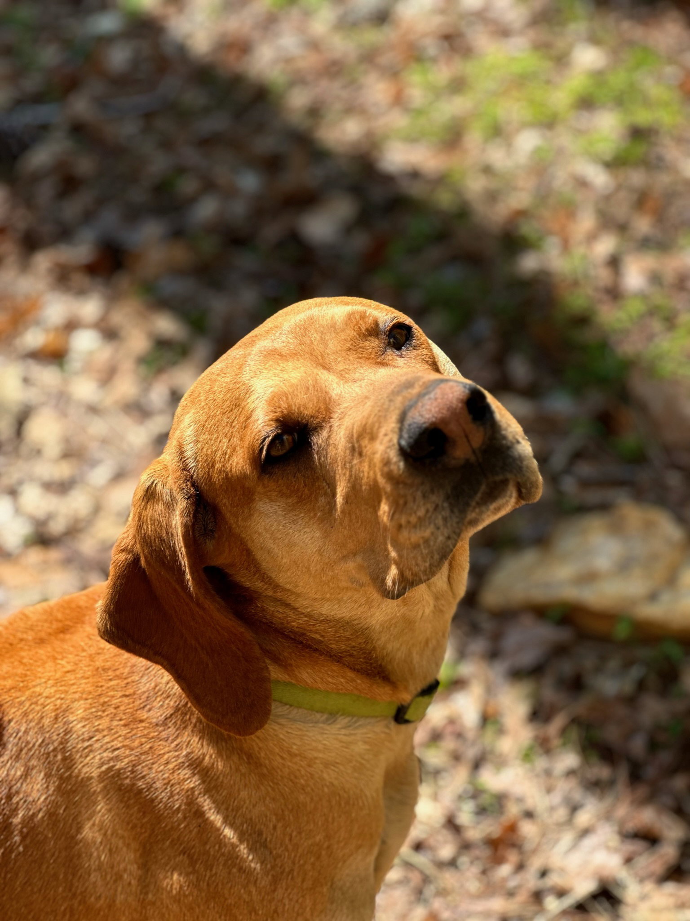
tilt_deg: -37.3
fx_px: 2047
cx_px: 345
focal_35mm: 77
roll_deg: +0.7
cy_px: 460
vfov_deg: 25.3
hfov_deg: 19.1
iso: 20
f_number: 2.8
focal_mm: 9
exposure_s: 1/135
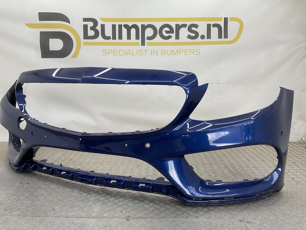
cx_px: 153
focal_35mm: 29
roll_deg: -2.5
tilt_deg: -7.3
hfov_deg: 61.7
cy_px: 115
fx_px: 256
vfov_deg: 48.2
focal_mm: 3
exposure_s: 1/120
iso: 20
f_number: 1.8
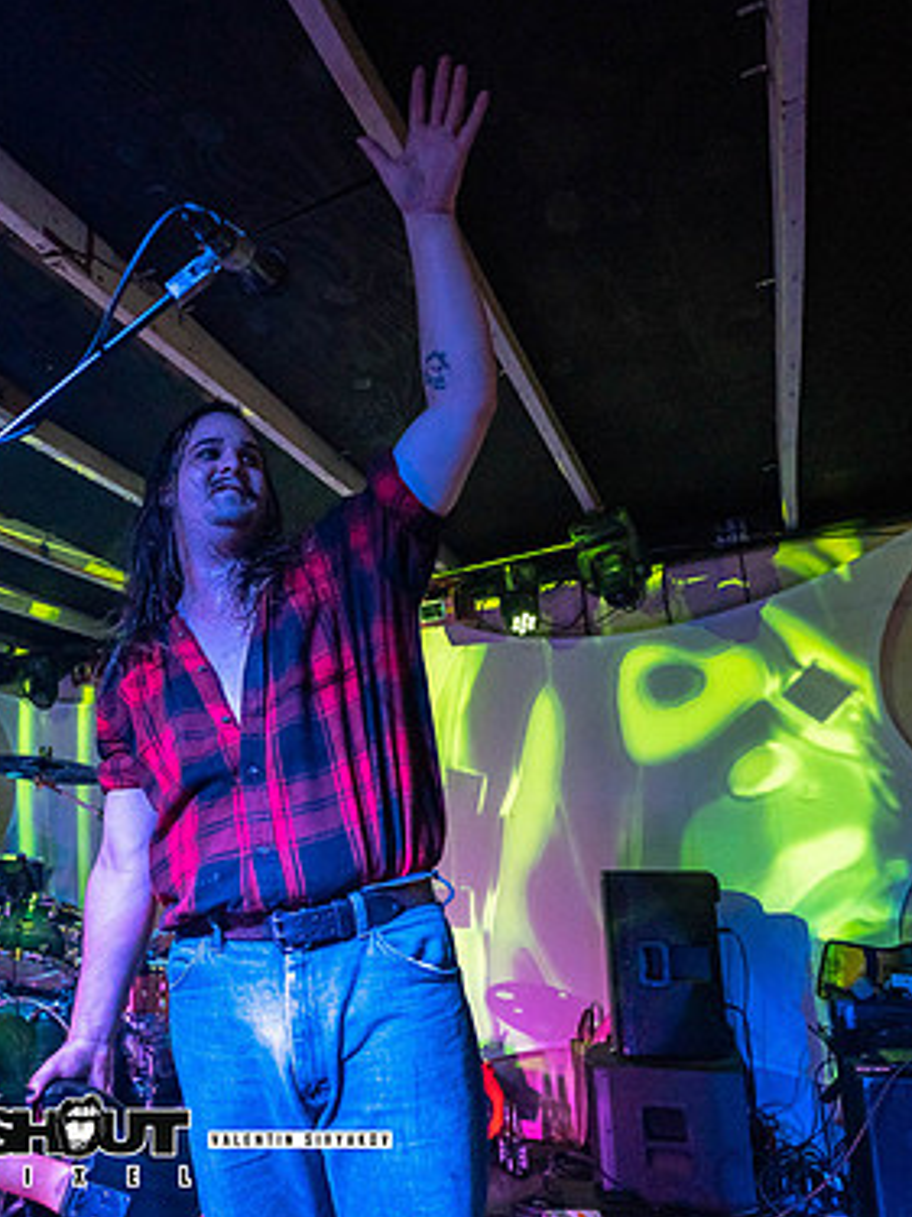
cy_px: 697
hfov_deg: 54.2
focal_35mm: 24
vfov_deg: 71.2
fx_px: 844
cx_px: 232
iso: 1600
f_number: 2.8
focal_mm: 14
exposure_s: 1/250
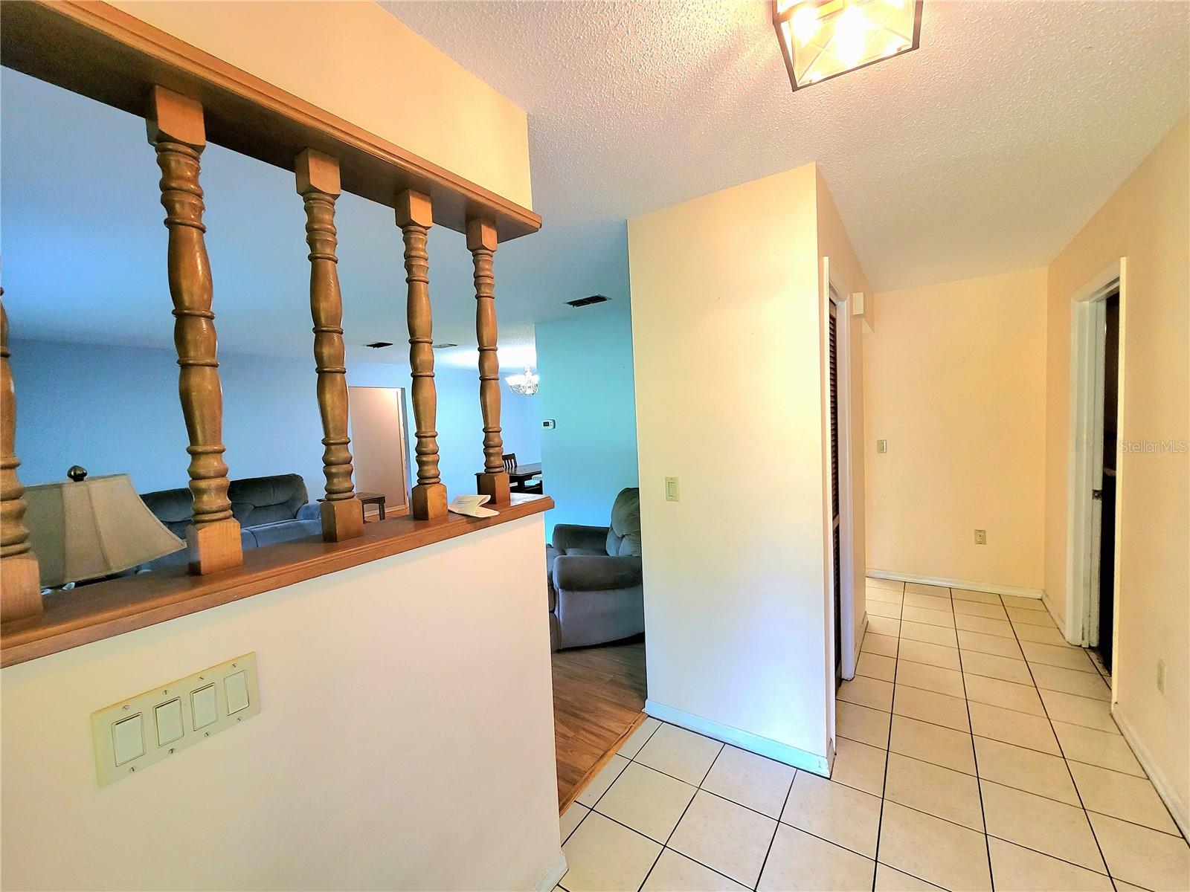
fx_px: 447
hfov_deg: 106.2
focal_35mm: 13
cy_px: 446
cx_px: 595
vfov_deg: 89.9
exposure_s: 1/60.2
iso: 320
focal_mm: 2.2
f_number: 2.2
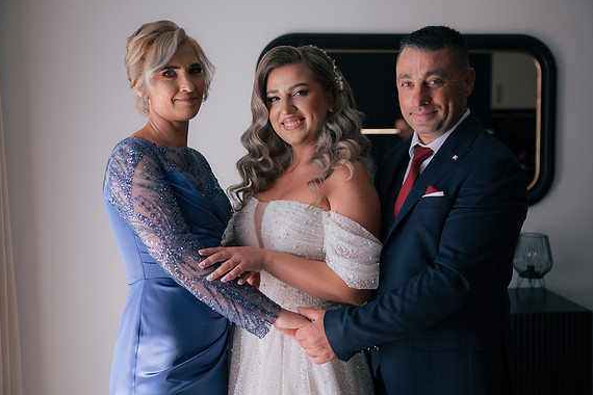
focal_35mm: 48
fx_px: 791
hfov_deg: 41.1
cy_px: 191
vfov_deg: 28.1
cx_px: 294
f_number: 2.8
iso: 250
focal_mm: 45
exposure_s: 1/320
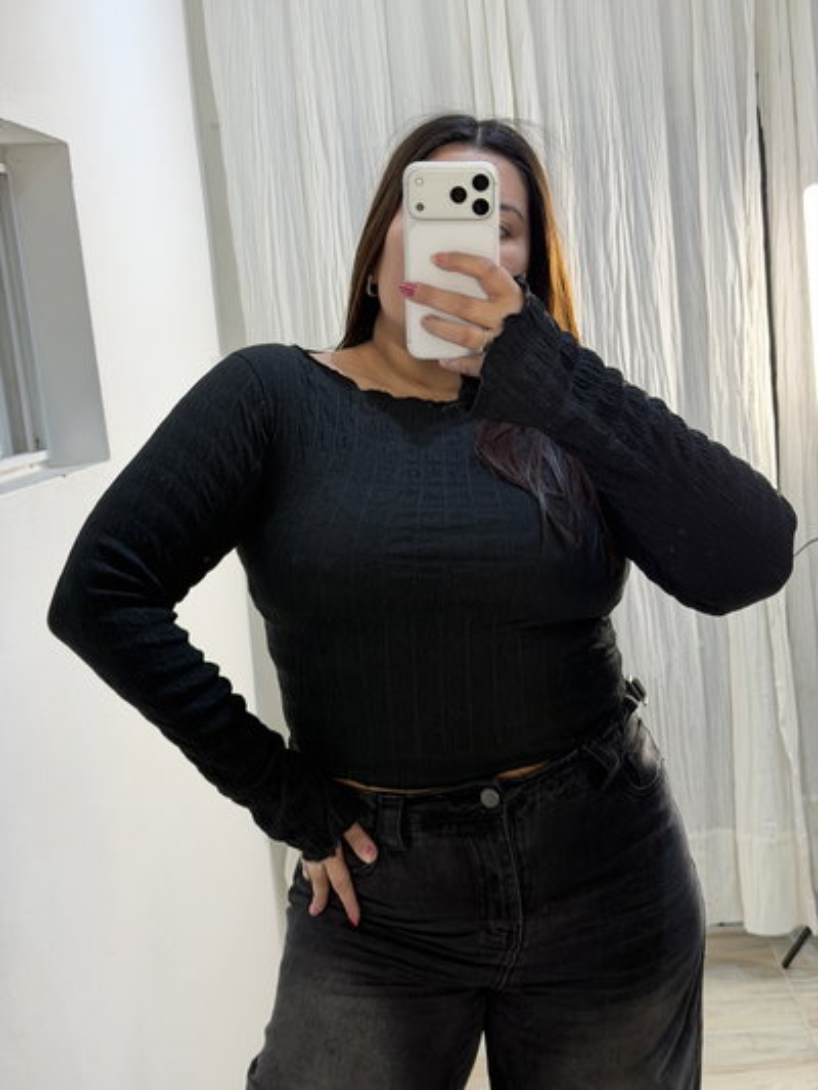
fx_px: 1512
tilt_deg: -16.3
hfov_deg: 30.3
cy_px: 545
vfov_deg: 39.6
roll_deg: +6.9
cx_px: 409
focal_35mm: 48
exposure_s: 1/100
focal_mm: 6.76
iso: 80
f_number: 1.78
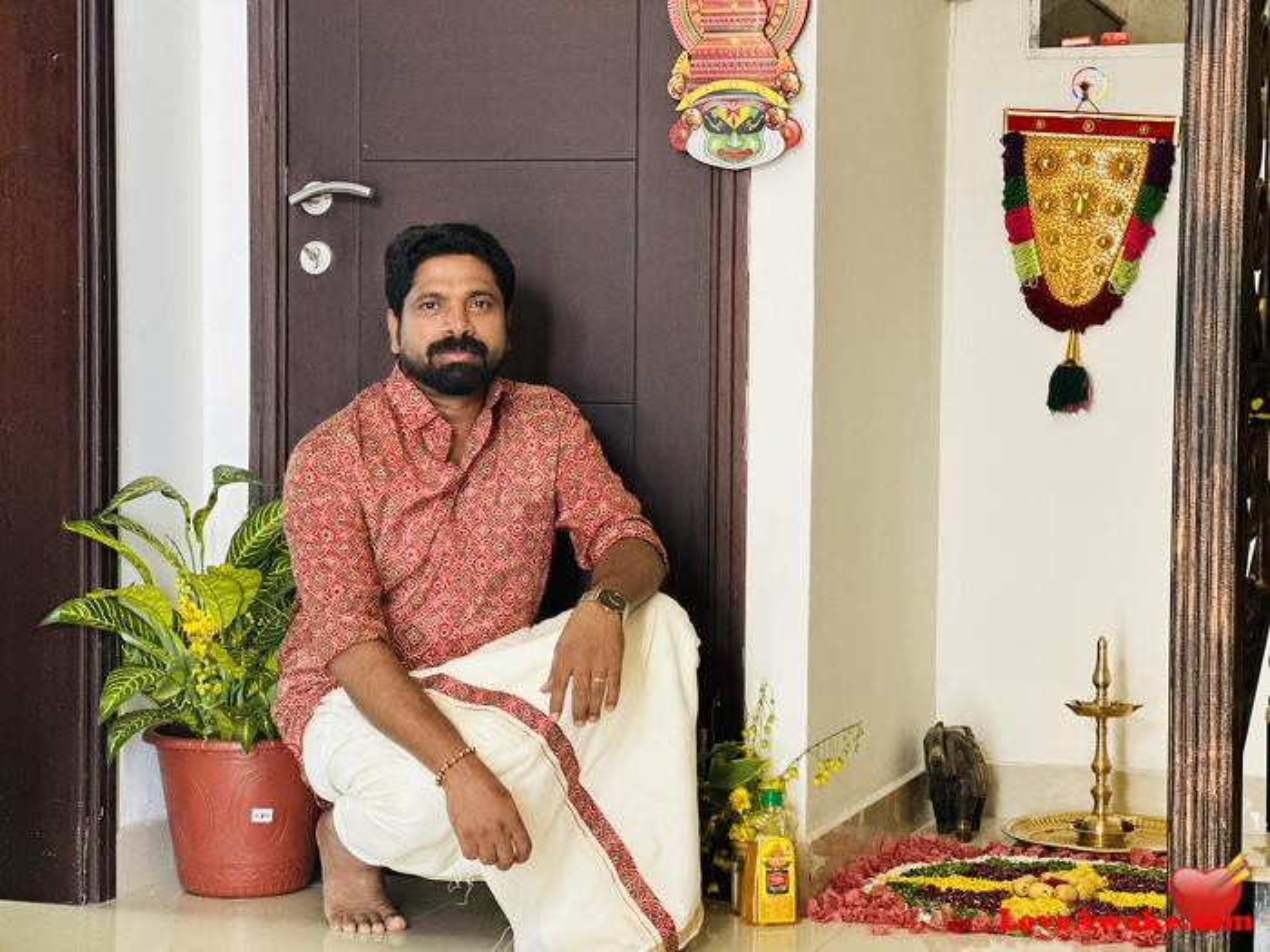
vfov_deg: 19.1
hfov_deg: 25.3
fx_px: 2825
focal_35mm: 77
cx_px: 635
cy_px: 476
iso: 320
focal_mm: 9
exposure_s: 1/33
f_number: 2.8
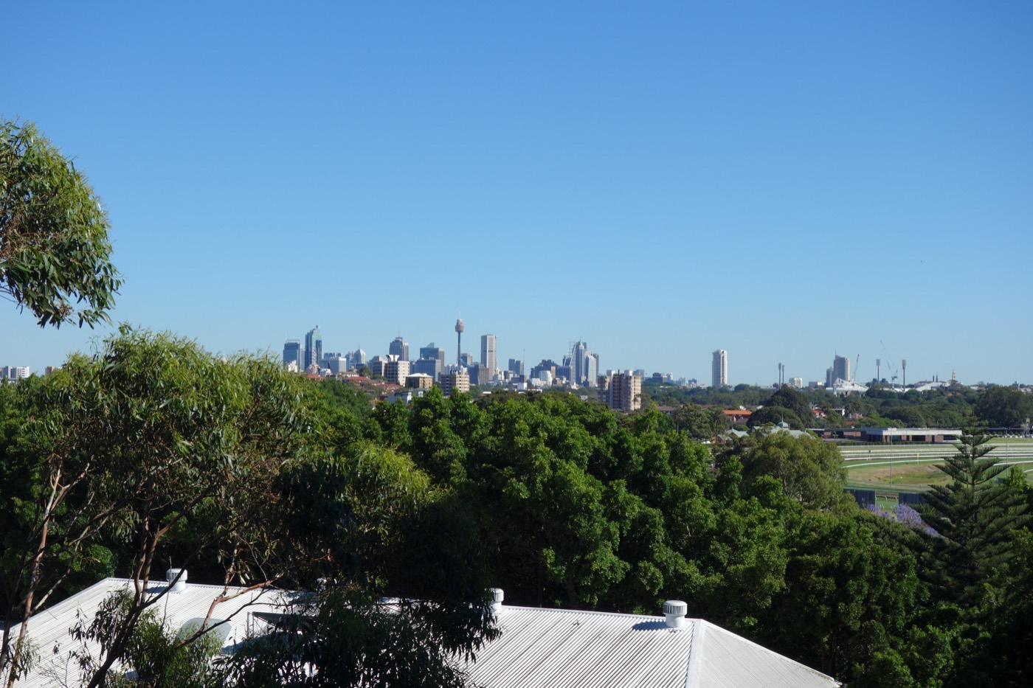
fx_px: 1635
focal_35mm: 57
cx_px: 516
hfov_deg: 35.1
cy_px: 344
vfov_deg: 23.8
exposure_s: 1/640
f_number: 5.6
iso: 125
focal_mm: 21.29
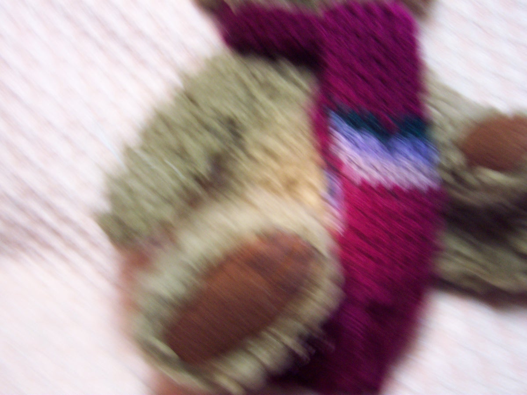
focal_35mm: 37
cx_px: 264
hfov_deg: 50.1
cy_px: 198
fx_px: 563
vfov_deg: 38.7
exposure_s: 1/20
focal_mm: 5.6
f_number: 2.8
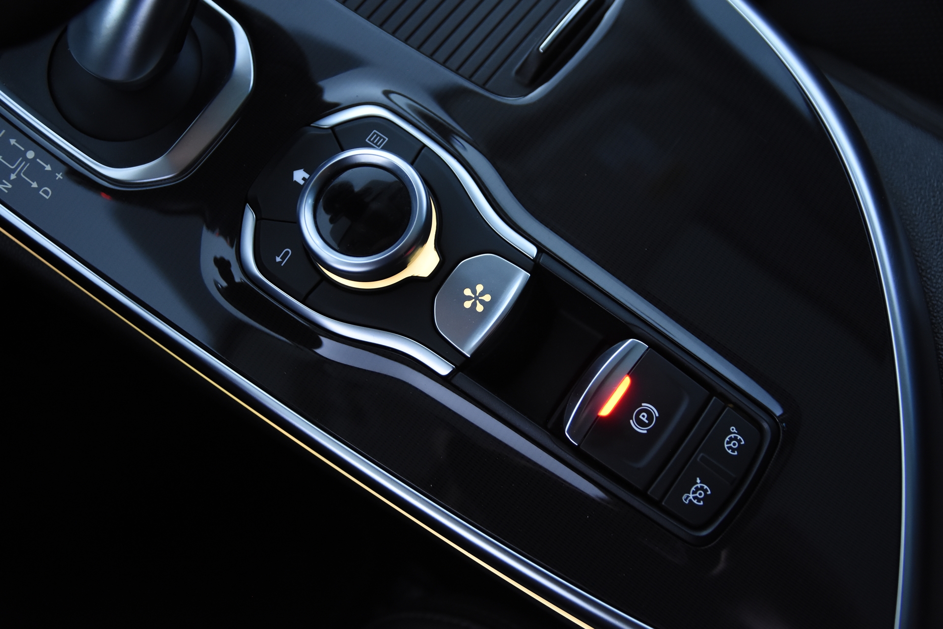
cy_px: 314
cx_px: 472
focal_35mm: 33
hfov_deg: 57.2
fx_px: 864
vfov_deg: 40.0
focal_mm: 22
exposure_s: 1/40
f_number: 3.2
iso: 1600
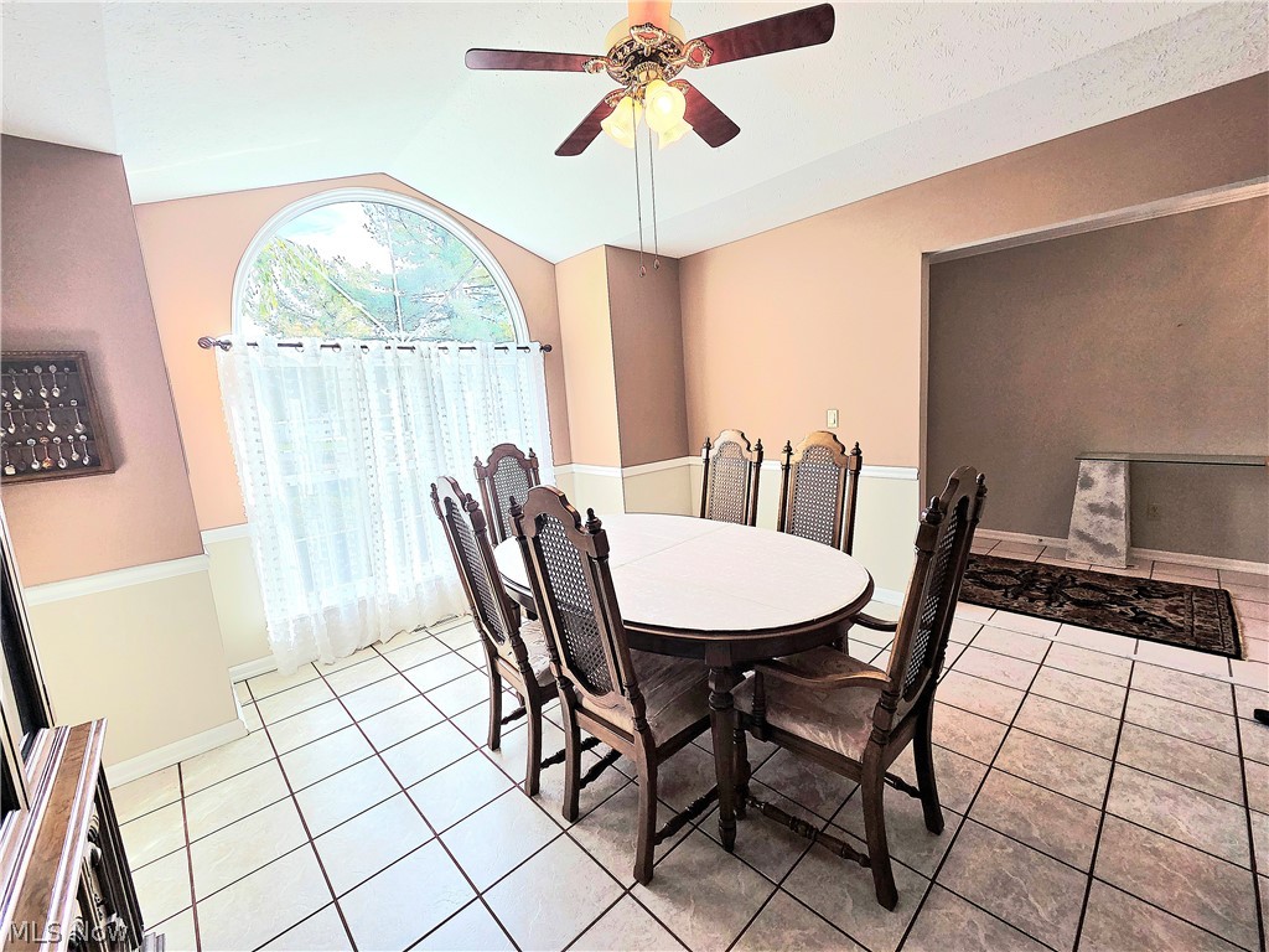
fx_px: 477
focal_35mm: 13
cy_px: 476
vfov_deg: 89.9
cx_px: 634
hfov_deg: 106.2
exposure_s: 1/154
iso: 50
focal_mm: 2.2
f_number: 2.2
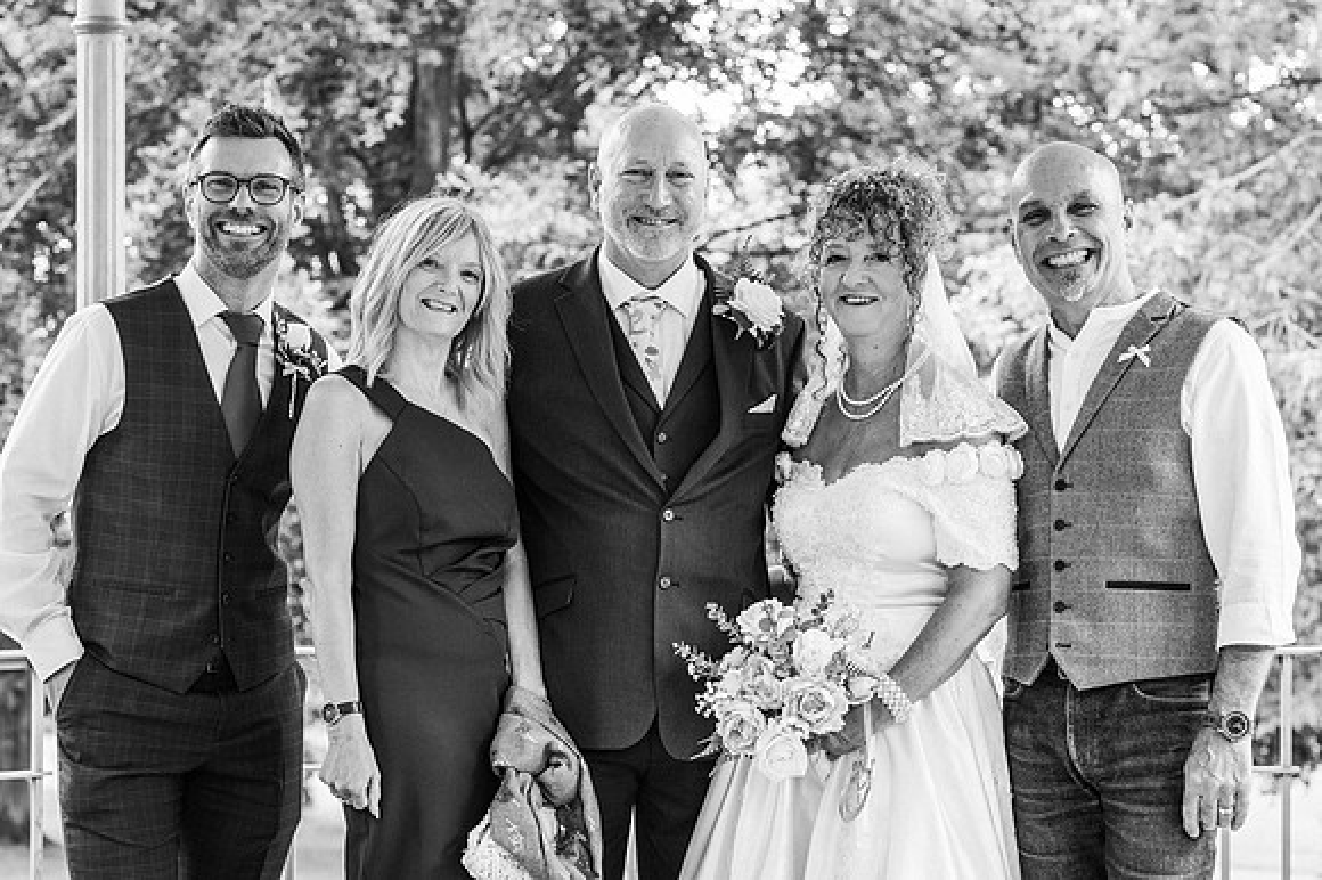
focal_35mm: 87
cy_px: 430
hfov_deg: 23.4
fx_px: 3190
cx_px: 676
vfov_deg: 15.7
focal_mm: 85
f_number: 5.6
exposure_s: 1/200
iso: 900
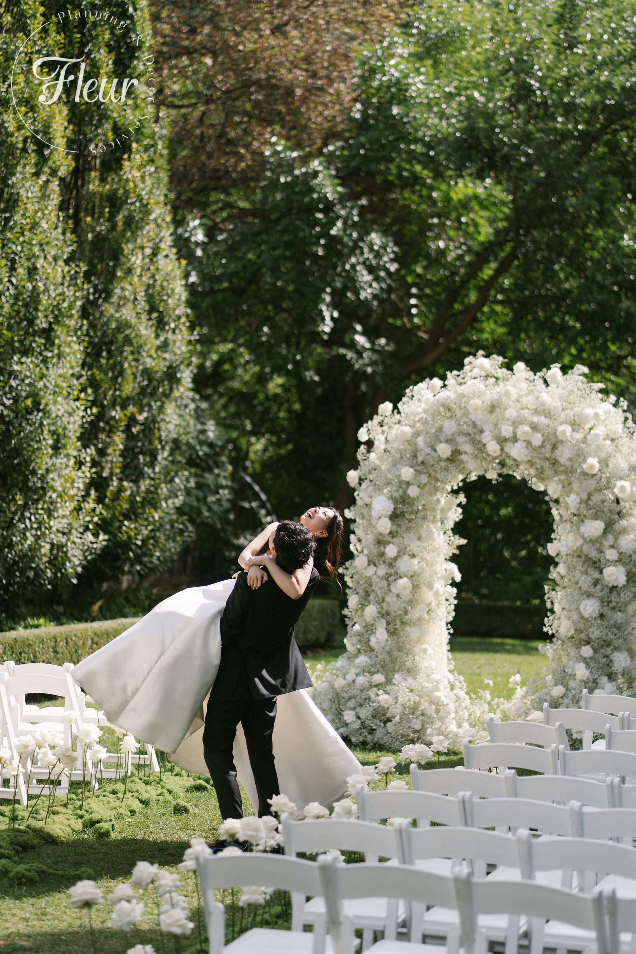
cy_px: 477
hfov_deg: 16.1
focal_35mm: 85
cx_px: 318
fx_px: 2252
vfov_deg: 23.9
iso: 100
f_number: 2
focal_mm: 85
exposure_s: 1/2000
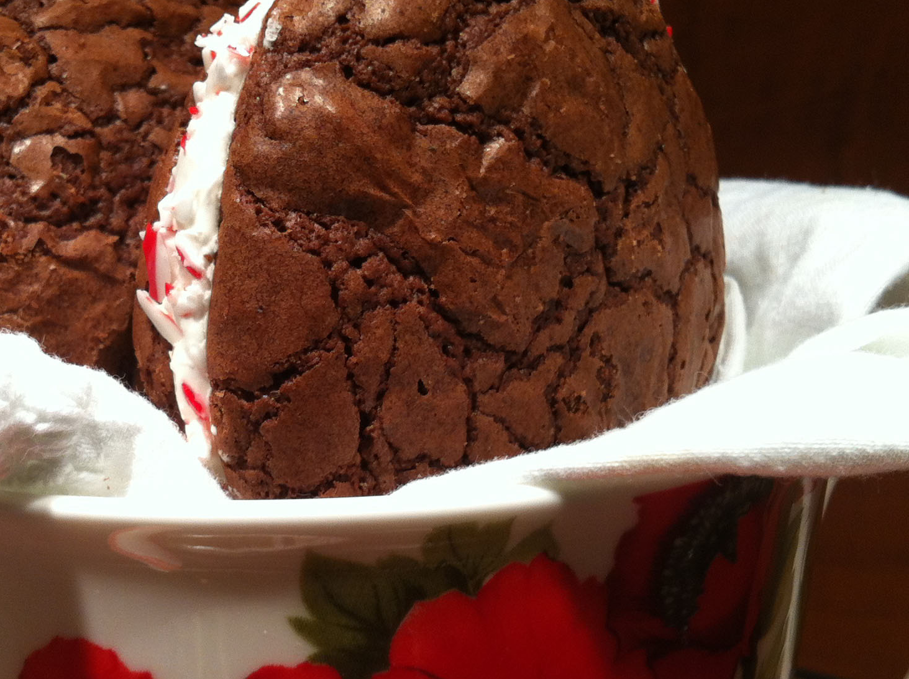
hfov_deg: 31.1
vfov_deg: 23.6
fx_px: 1626
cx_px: 337
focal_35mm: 62
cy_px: 380
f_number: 2.8
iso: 80
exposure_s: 1/40
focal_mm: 3.85
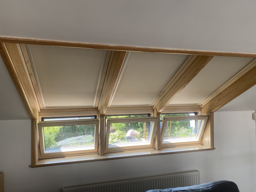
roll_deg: +0.1
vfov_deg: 53.1
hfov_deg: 67.3
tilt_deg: +1.6
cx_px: 128
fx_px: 192
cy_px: 96
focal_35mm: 26
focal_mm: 4.25
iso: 32
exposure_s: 1/121
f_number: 1.8
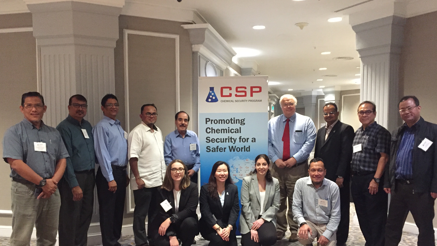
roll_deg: -1.0
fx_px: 394
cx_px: 219
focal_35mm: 34
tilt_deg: -3.9
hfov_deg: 58.0
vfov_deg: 34.5
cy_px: 151
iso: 320
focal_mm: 4.15
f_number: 2.2
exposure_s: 1/17
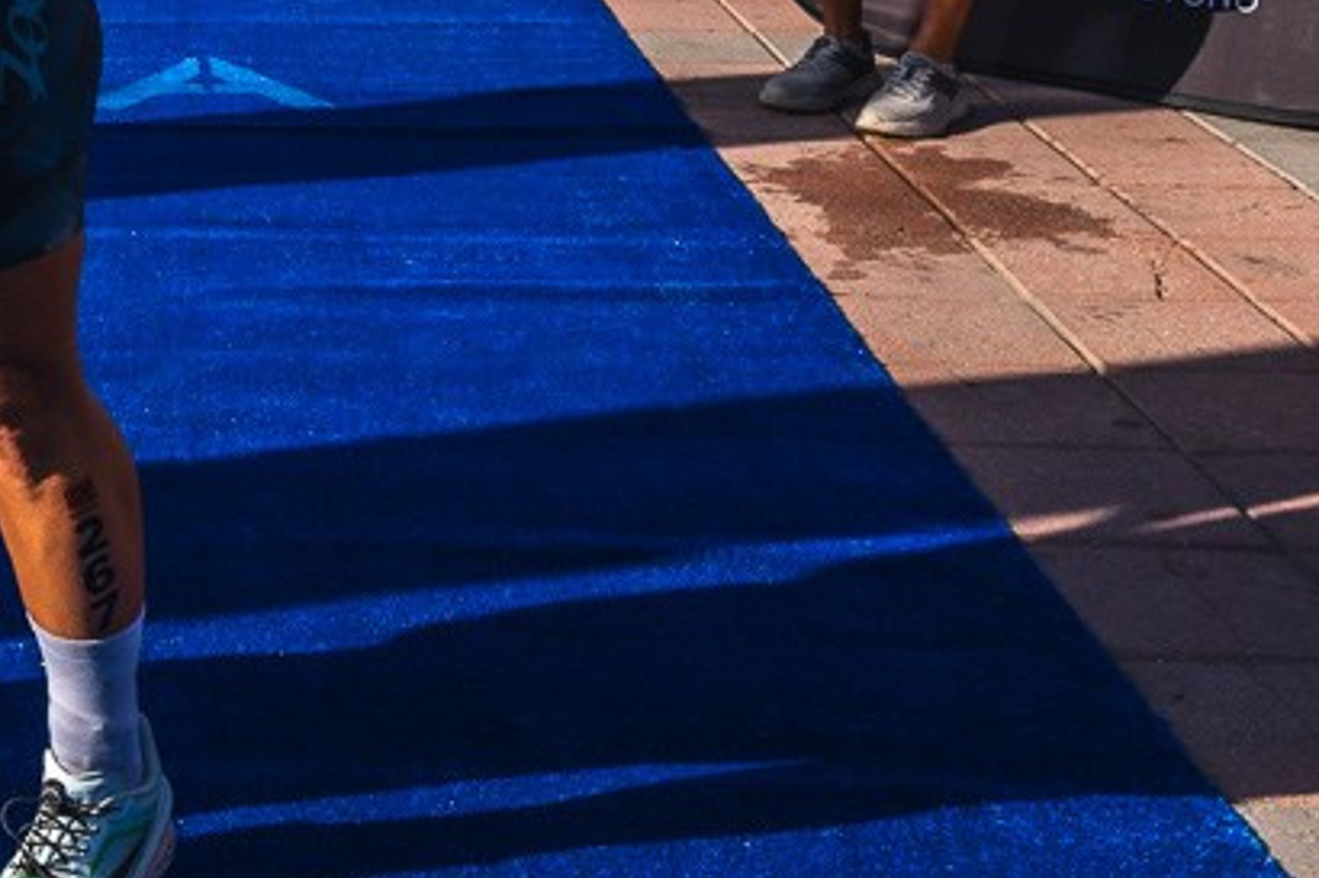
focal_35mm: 75
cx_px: -206
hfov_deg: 24.8
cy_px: -150
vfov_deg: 17.4
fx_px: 2747
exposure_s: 1/1000
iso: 200
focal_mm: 24
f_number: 9
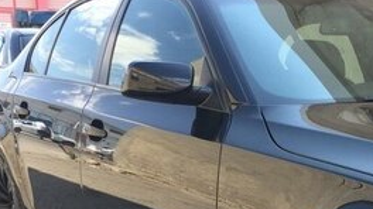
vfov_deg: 14.6
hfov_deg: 26.0
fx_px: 781
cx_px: 336
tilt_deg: -17.4
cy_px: 276
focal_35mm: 79
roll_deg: -1.3
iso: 32
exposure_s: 1/383
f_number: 2.2
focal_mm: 4.15
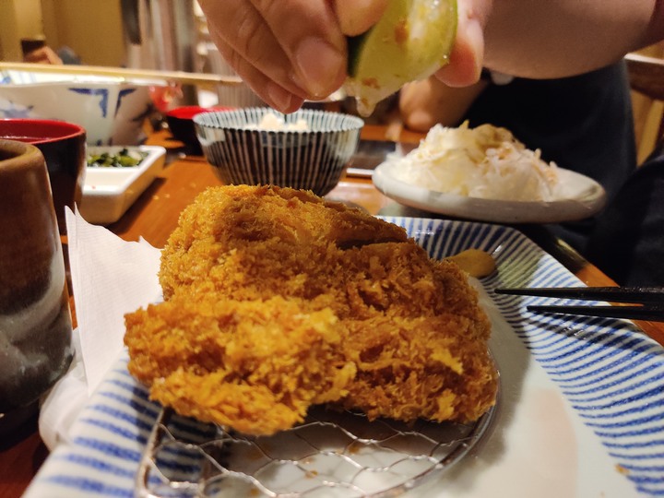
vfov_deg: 51.4
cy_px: 249
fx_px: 518
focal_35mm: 27
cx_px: 332
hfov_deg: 65.3
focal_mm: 4.75
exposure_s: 1/50
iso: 1250
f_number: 1.65
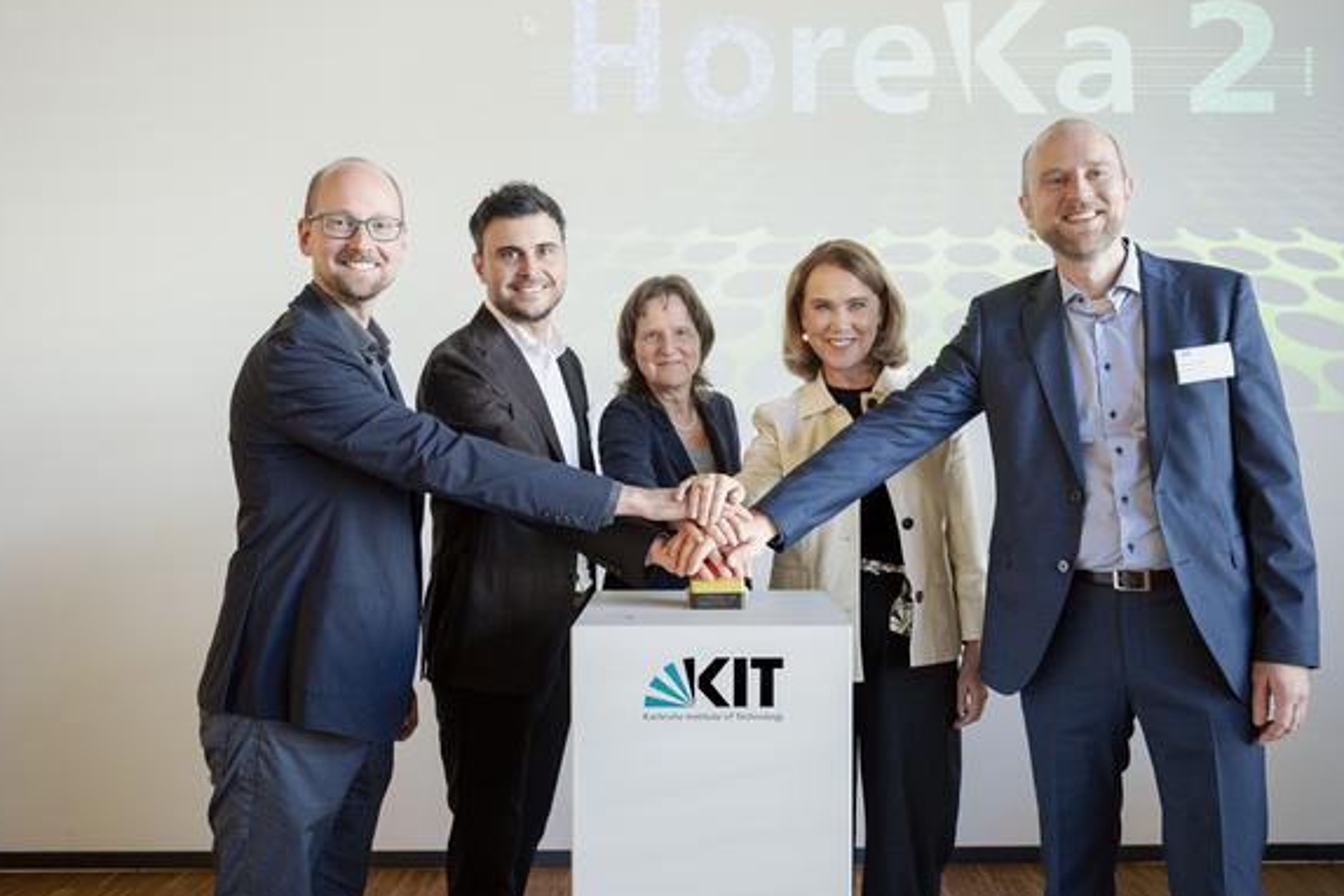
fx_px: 1255
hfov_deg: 56.3
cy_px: 444
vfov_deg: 39.3
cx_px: 713
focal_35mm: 34
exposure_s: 1/160
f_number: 3.5
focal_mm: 27.5
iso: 1250
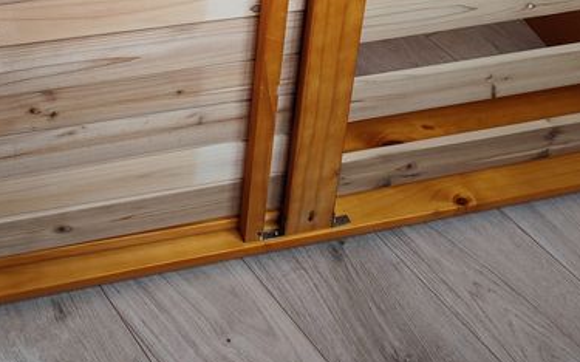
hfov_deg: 31.0
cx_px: 150
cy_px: -200
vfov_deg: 17.7
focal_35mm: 65
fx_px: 1027
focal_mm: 6.19
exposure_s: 1/100
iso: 200
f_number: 1.65
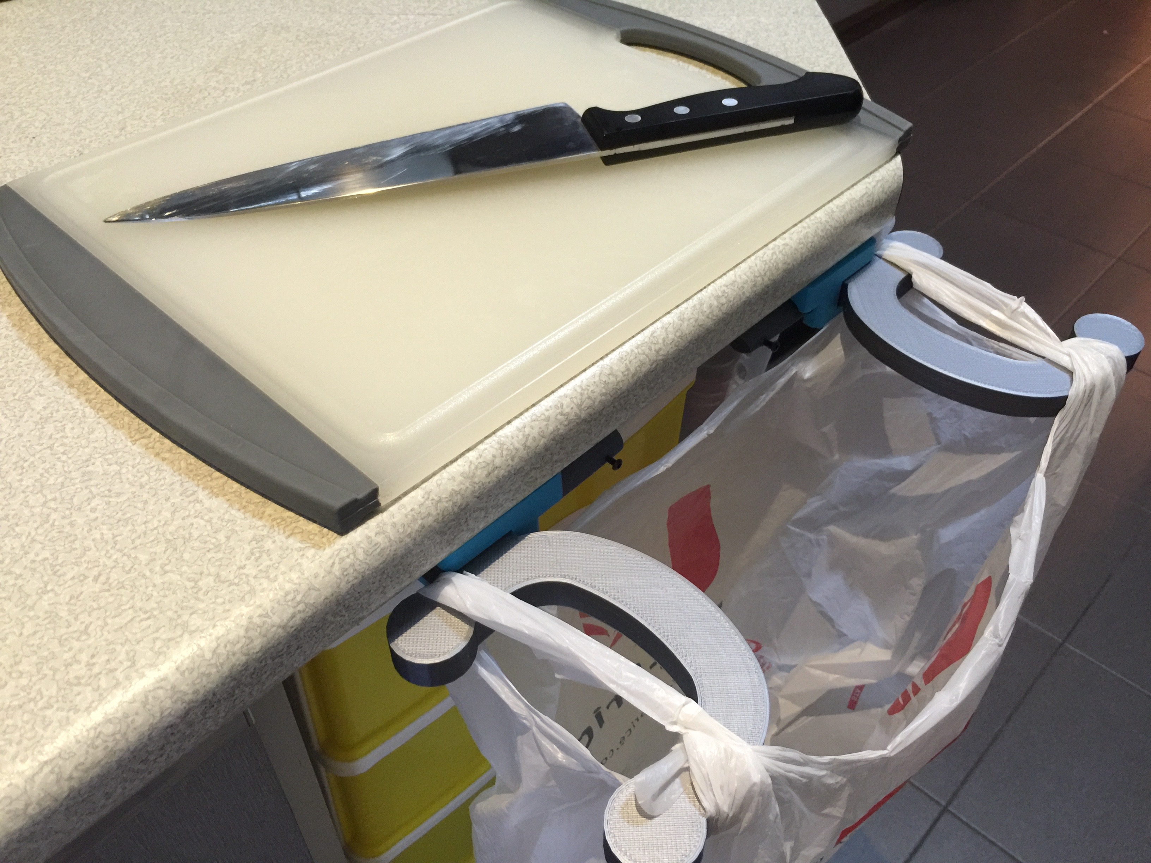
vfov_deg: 48.2
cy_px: 432
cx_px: 576
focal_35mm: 29
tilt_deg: -44.2
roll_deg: -1.9
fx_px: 964
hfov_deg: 61.7
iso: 160
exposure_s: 1/17
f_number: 2.2
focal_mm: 4.15
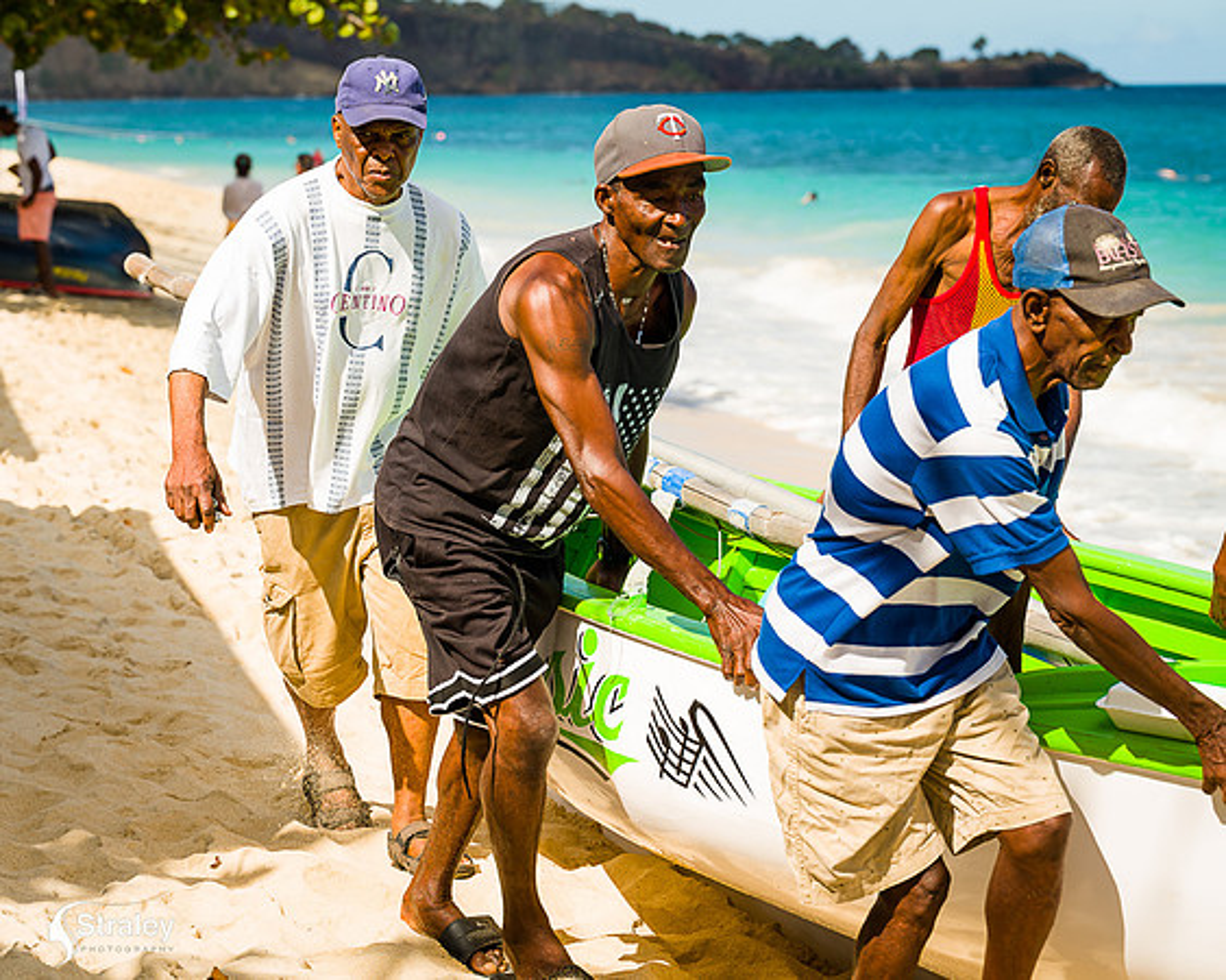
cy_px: 490
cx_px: 490
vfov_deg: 13.8
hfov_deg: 17.2
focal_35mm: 111
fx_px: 4044
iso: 90
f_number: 6.3
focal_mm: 99
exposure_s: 1/320
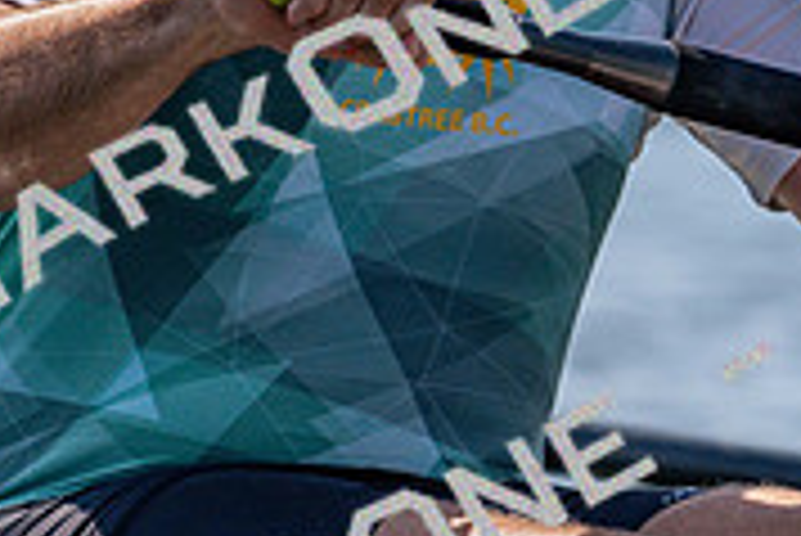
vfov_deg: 1.3
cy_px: -92
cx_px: 482
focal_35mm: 1090
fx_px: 24272
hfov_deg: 1.9
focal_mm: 335
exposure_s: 1/2000
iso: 320
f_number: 6.3
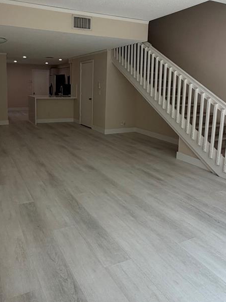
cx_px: 79
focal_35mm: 28
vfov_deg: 62.8
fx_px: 244
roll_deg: -0.9
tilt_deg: -9.3
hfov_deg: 49.1
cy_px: 120
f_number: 2.2
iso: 50
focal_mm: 2.22
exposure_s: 1/168
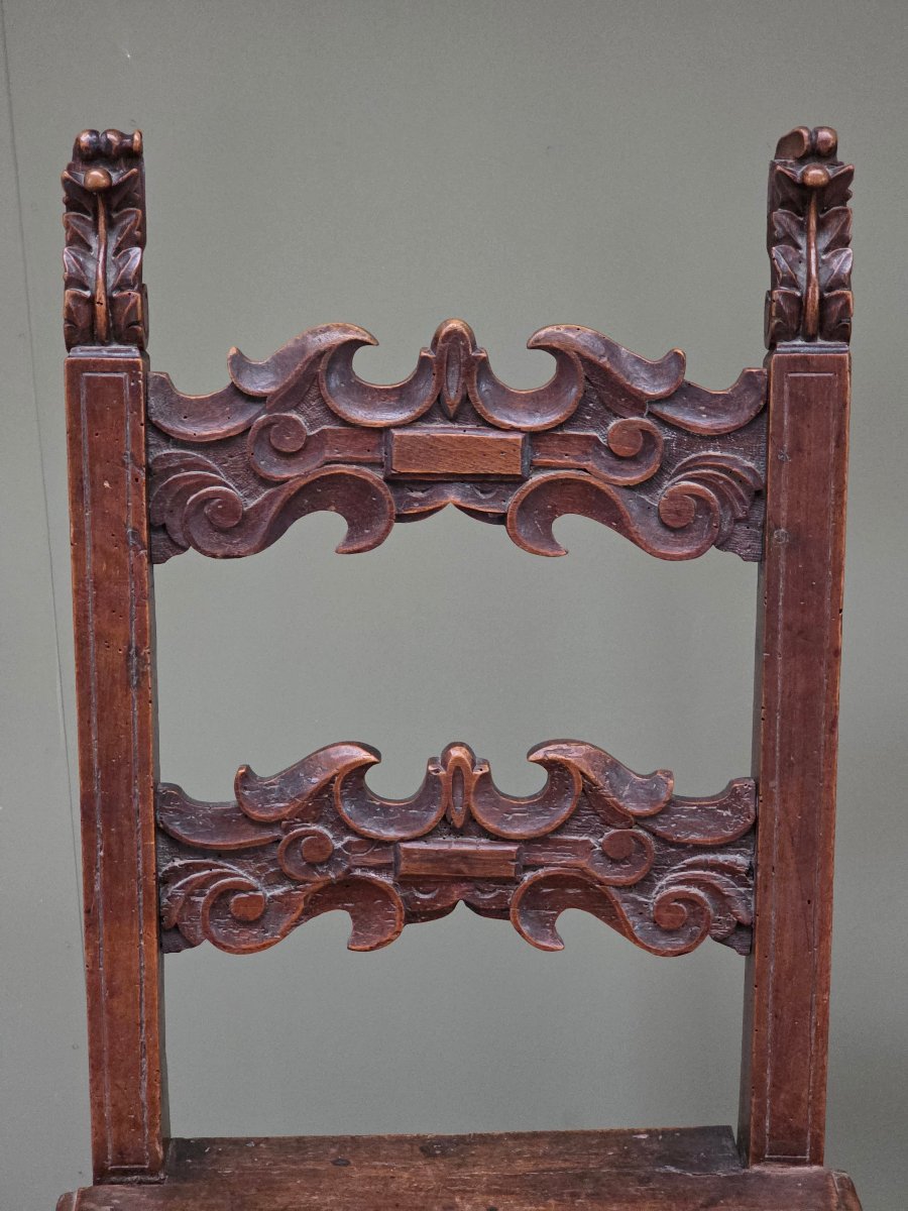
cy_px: 606
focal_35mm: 69
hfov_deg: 21.3
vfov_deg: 28.2
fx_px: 2413
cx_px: 454
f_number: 2.4
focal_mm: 7.9
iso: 1600
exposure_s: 1/33.3
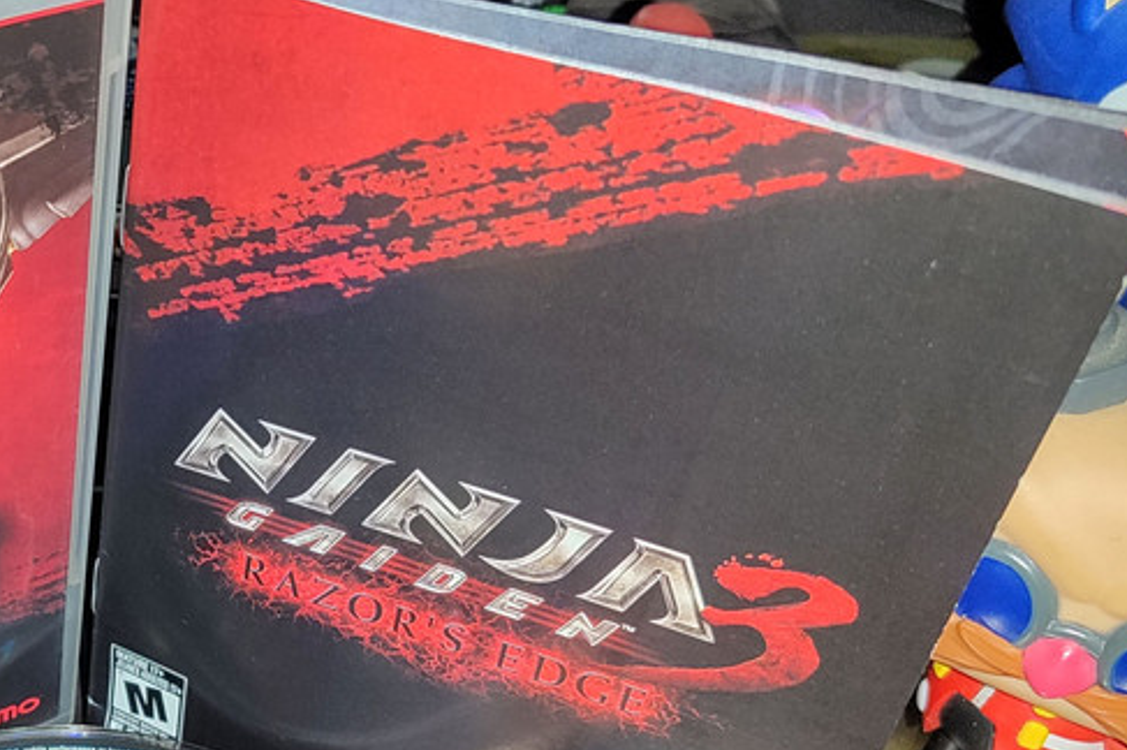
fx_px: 1783
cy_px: 572
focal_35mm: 57
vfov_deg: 23.5
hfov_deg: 32.4
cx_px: 8
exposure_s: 1/33
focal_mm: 5.95
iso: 302
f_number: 1.89
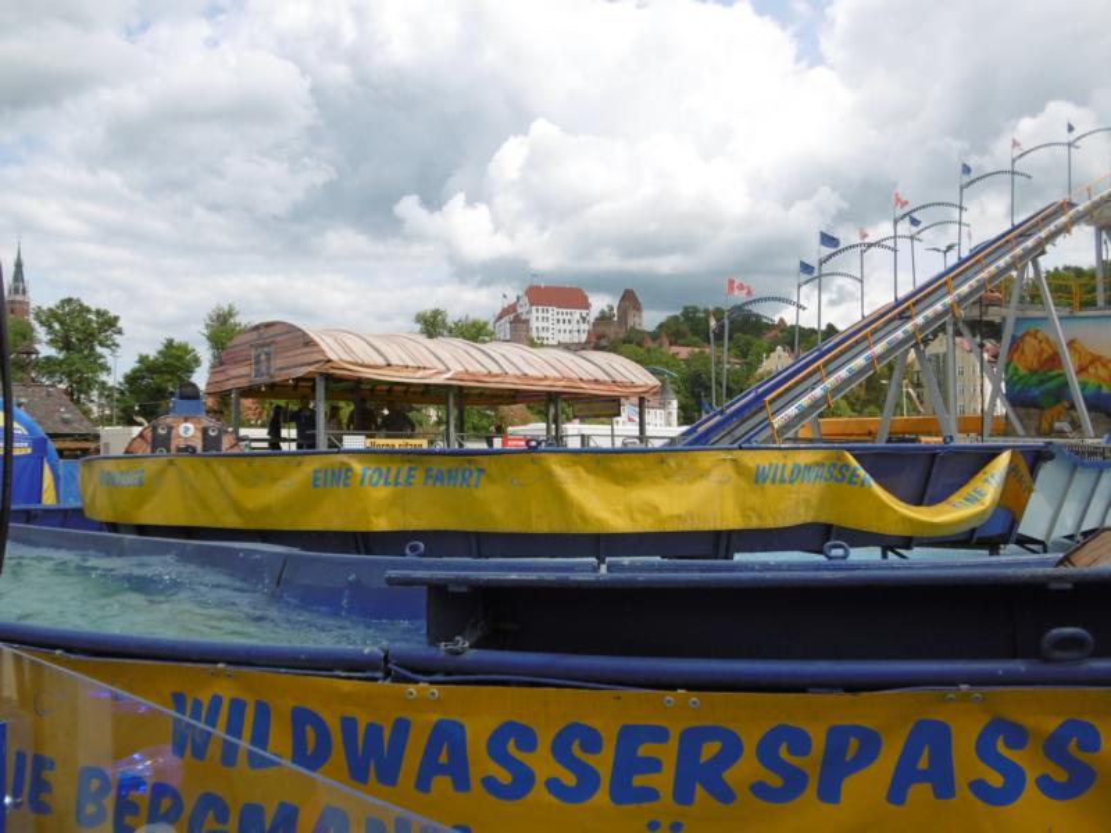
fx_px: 1027
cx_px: 556
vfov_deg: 44.2
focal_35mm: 32
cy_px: 416
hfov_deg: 56.8
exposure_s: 1/1000
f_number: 3.5
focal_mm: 5.8
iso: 100
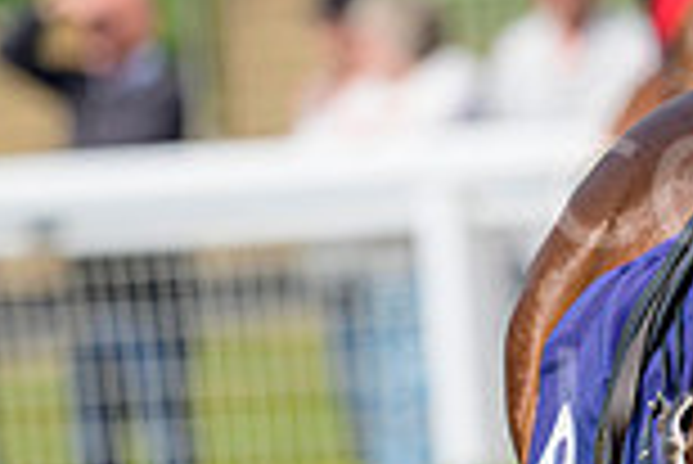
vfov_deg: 1.5
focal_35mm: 941
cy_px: 466
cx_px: 1138
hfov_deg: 2.2
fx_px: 18131
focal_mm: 250
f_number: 5.6
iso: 200
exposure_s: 1/1000
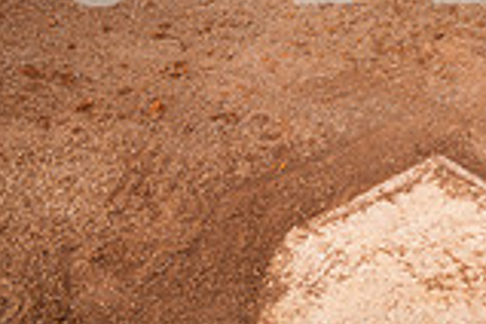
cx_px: 403
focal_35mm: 68
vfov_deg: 16.1
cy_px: -303
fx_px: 918
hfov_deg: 28.9
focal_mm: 24
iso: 100
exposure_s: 1/250
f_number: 4
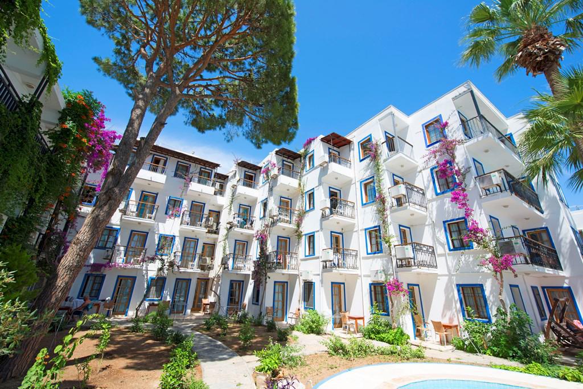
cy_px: 194
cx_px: 292
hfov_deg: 104.2
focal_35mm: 14
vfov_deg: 81.2
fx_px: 227
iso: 100
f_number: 8
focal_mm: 14
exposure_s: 1/160
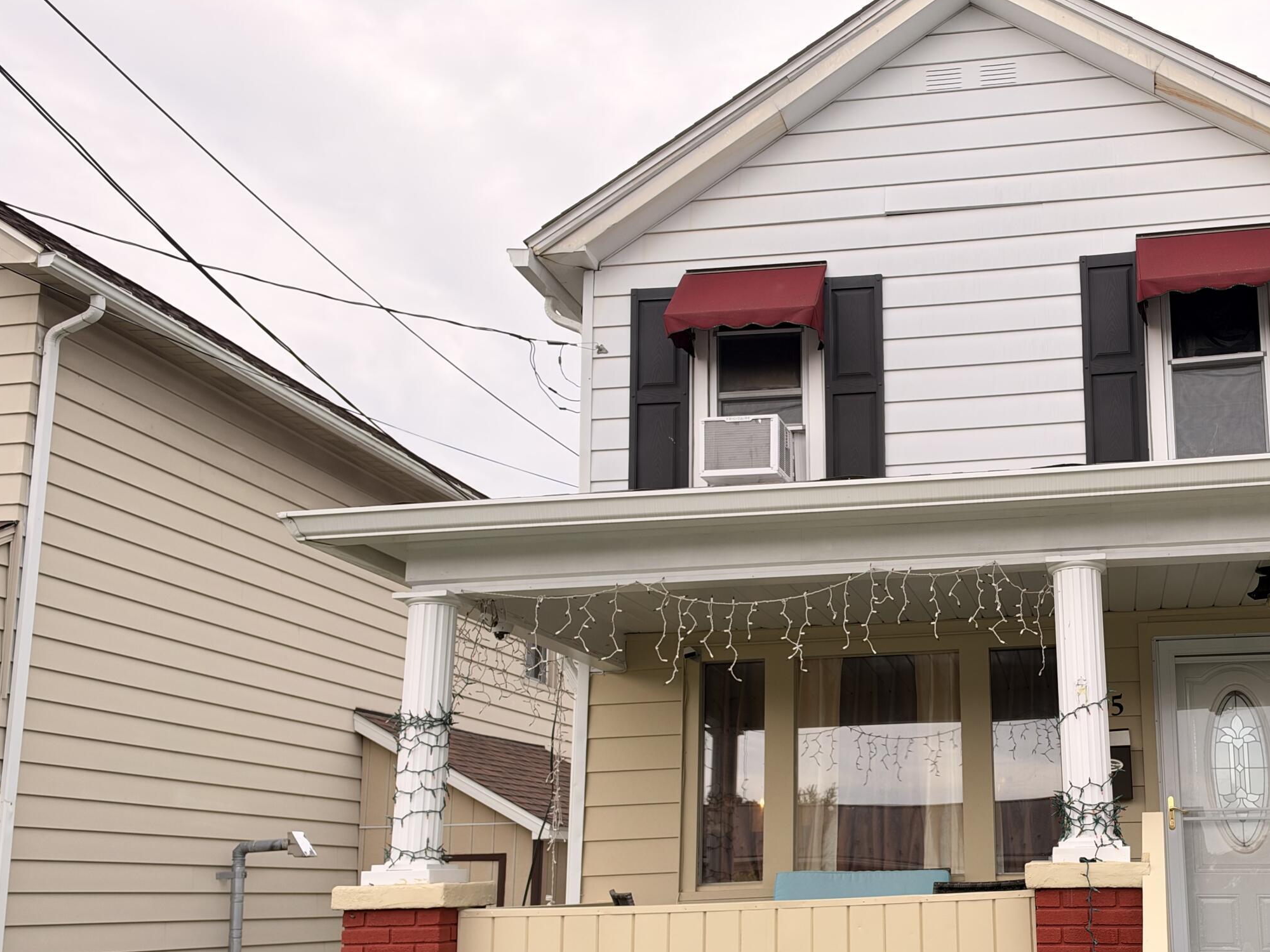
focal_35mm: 36
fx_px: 1321
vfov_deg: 39.2
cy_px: 638
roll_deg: +1.1
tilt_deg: +10.1
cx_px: 950
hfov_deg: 49.3
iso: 80
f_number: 1.8
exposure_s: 1/506
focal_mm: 6.93
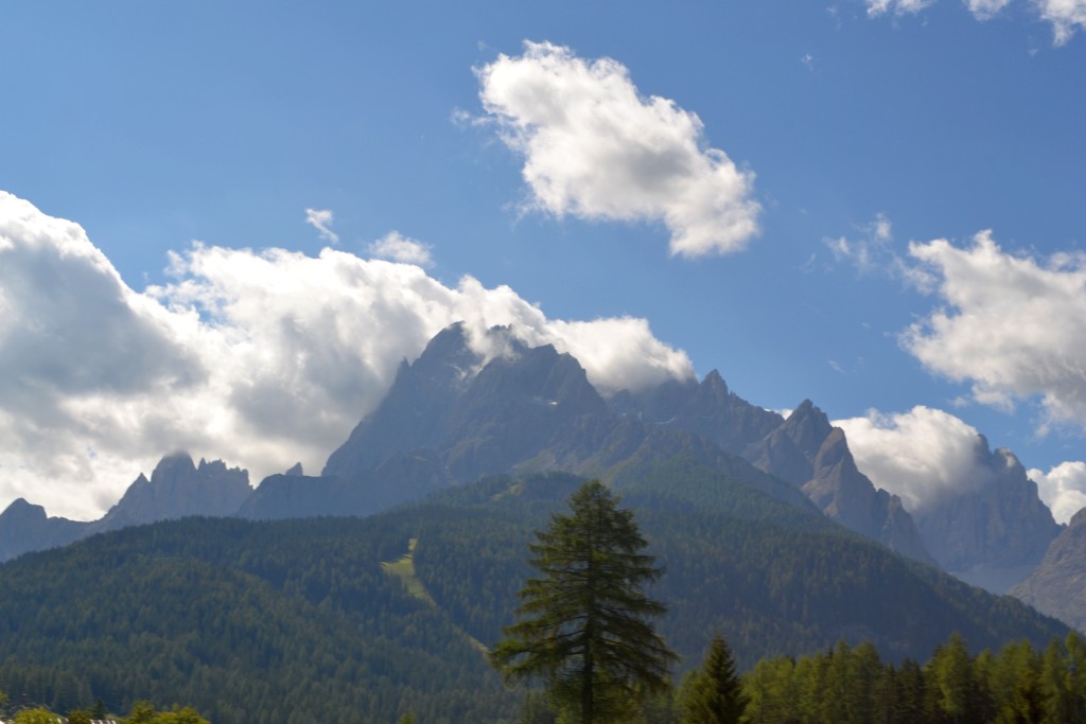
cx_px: 543
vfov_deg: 25.8
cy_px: 362
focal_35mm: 52
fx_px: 1584
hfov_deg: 37.8
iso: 100
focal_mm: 35
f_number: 13
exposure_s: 1/200
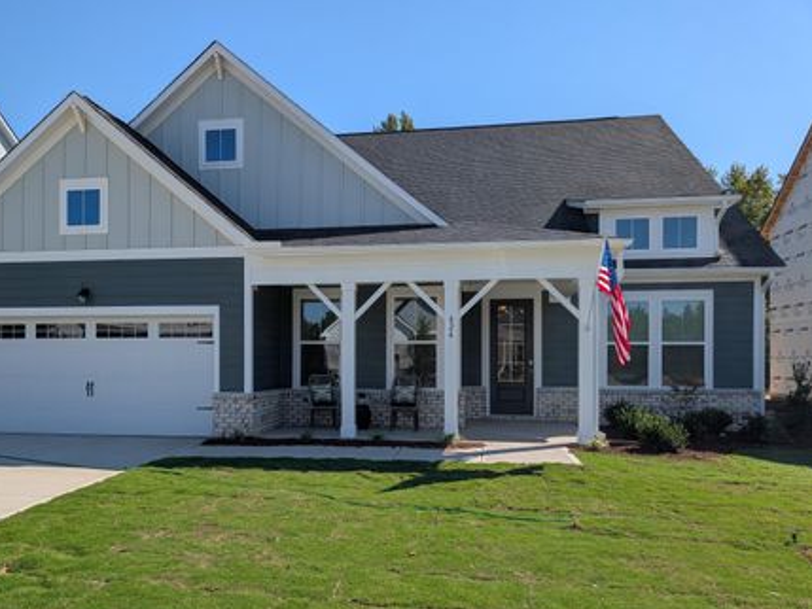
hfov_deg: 63.1
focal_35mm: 28
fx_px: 657
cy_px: 348
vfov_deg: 49.6
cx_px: 343
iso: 22
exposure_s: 1/1404
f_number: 1.68
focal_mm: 6.9
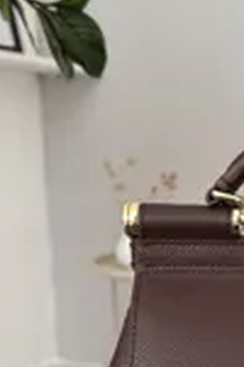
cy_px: 323
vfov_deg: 24.7
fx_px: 813
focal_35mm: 80
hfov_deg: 15.7
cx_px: 364
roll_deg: -1.9
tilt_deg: -12.0
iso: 64
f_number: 1.78
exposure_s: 1/212
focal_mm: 6.76
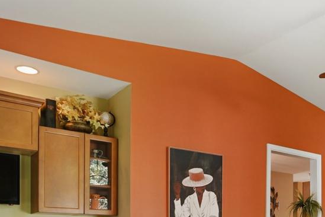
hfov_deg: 42.2
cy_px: 237
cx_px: 298
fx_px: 379
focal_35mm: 42
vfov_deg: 29.0
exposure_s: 1/25
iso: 320
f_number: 4.5
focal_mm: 16
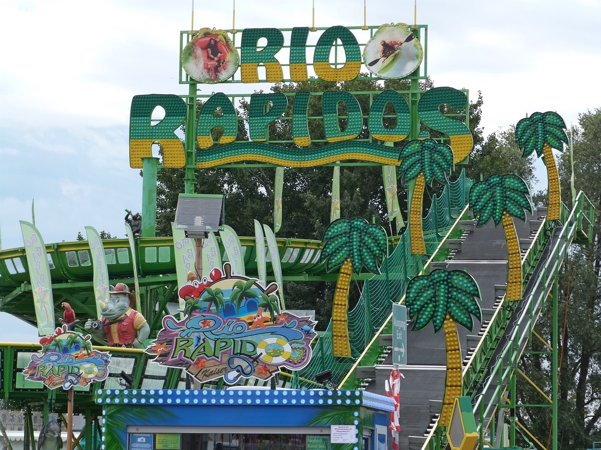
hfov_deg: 15.2
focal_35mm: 130
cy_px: 225
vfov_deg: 11.4
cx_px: 300
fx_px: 2257
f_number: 5.6
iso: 100
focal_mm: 23.5
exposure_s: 1/250
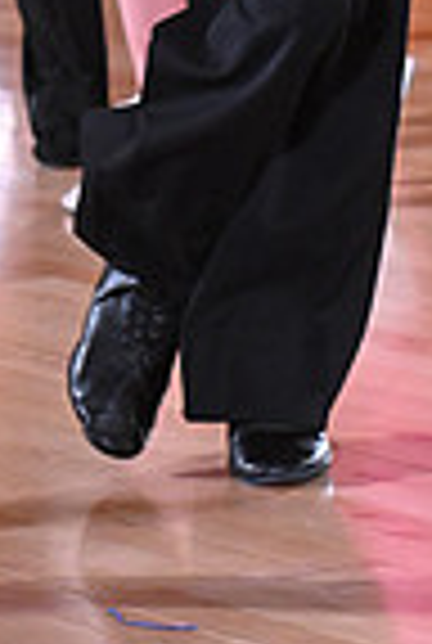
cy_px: -306
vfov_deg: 6.3
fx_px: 5804
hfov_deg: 4.2
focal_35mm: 324
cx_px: -119
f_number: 5.6
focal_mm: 80
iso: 5000
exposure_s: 1/400
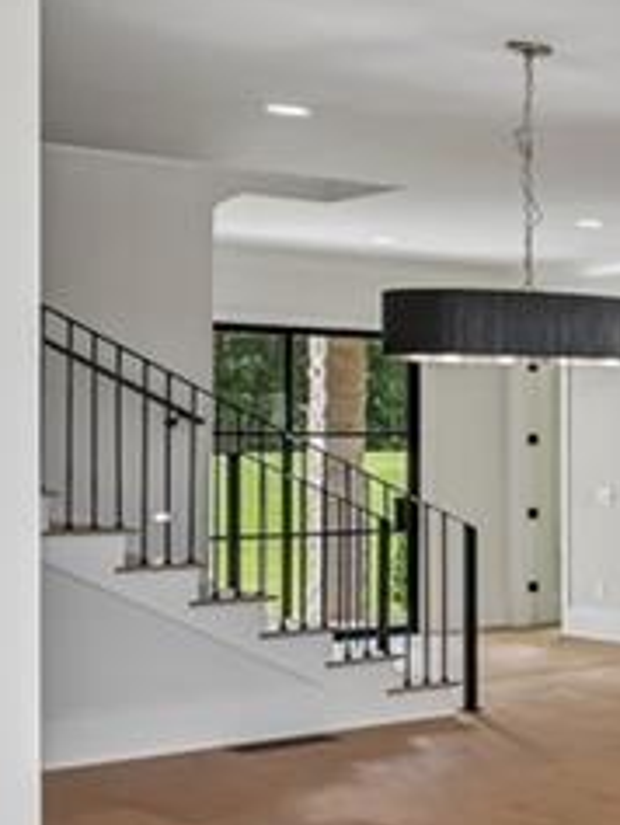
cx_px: 1661
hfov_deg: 13.2
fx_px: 1384
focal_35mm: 58
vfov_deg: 33.2
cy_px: 440
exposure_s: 1/60
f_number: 8
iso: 100
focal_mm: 14
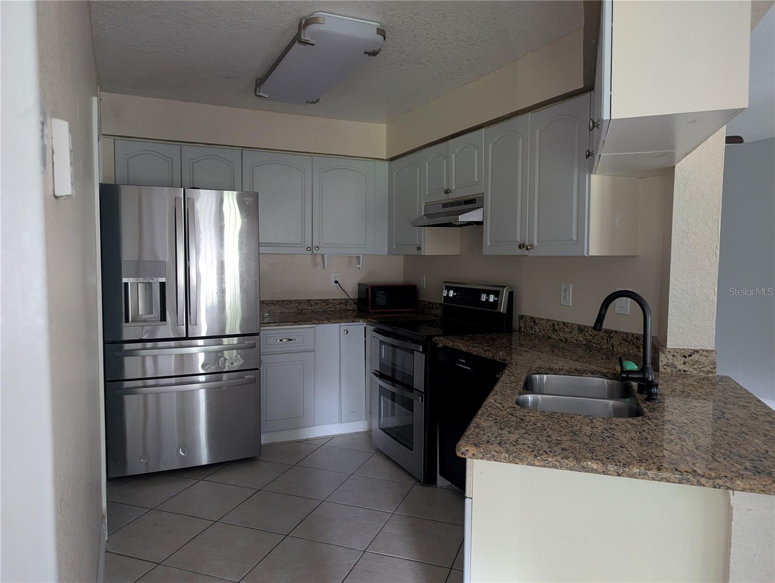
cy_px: 292
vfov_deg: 56.9
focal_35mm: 24
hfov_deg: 71.5
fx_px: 538
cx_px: 388
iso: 675
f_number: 1.68
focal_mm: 6.9
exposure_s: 1/23.8
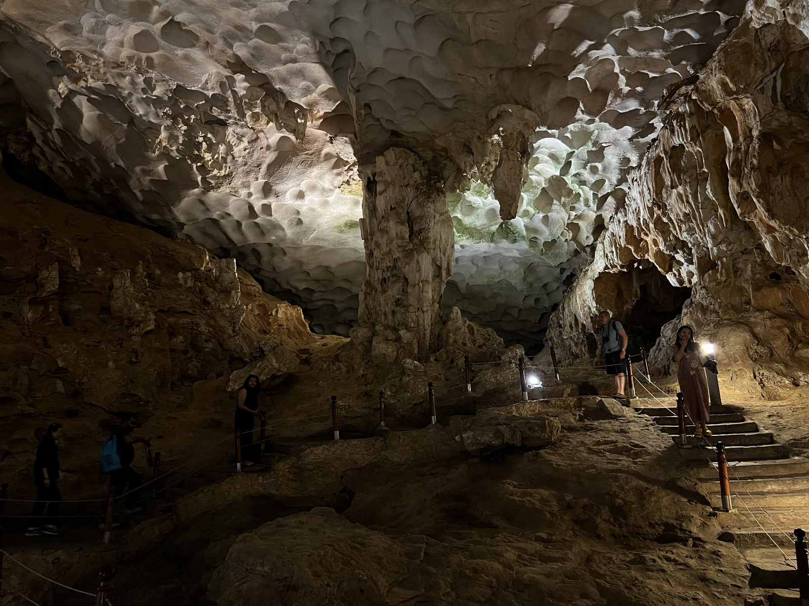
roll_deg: +1.9
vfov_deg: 53.1
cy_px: 303
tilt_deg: +13.8
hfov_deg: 67.3
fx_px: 608
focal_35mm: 26
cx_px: 404
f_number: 1.5
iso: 800
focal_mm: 5.7
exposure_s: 1/30
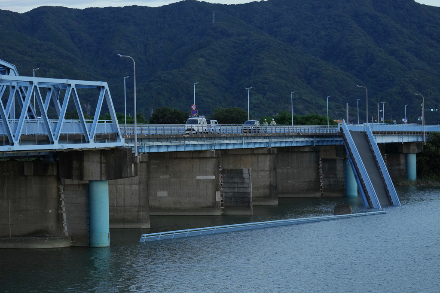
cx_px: 220
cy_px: 146
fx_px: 1417
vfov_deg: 11.8
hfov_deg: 17.6
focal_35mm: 116
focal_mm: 116
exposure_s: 1/2500
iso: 800
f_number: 2.8
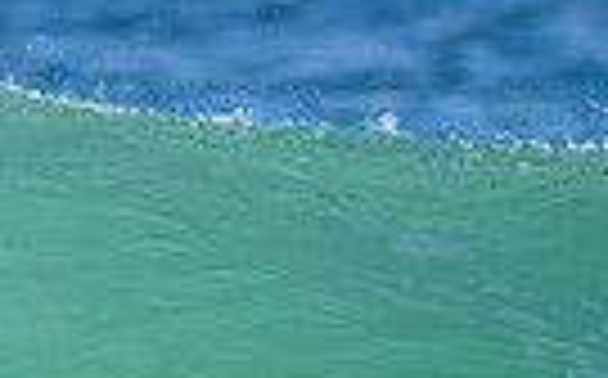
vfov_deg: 0.4
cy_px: 723
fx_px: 59710
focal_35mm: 3608
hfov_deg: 0.6
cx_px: -280
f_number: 6.3
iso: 360
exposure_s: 1/2000
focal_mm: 800
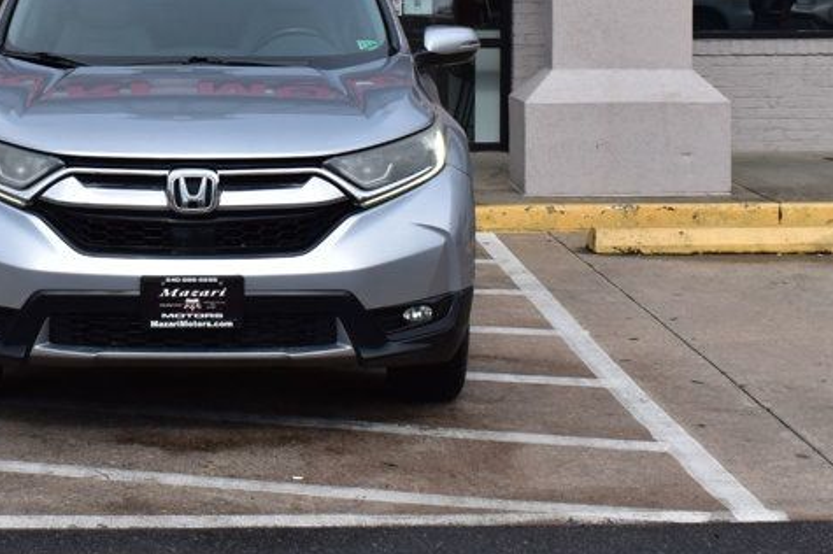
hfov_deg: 20.9
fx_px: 2243
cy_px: 60
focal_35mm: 97
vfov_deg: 14.0
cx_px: 216
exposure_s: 1/400
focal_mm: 30
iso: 400
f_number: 11
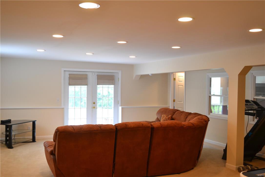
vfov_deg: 36.9
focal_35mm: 36
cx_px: 132
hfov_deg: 53.1
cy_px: 88
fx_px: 265
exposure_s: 1/15
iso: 640
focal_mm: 24
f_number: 4
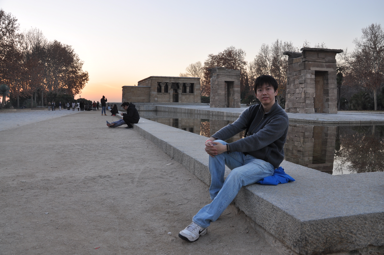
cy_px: 128
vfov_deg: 39.9
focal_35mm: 33
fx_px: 352
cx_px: 192
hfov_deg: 57.3
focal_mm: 22
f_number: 8
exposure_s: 1/50
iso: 200
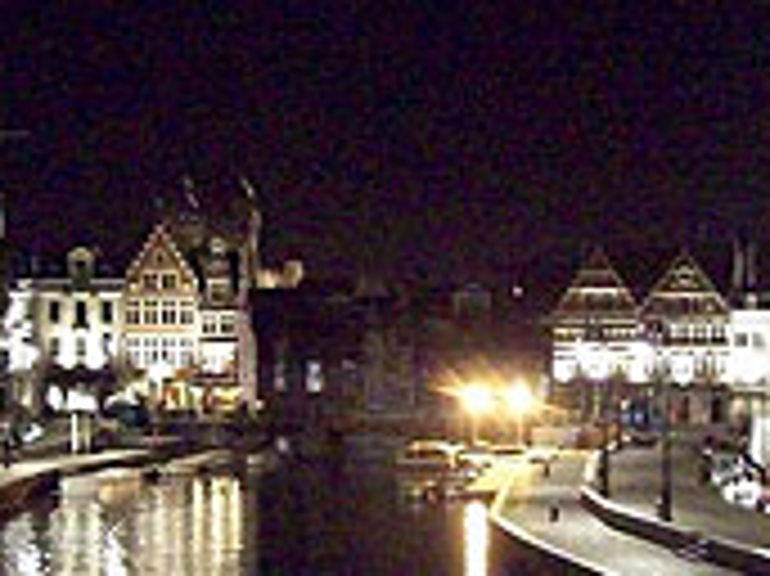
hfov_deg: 20.6
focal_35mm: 95
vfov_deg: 15.5
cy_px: 364
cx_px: 324
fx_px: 2112
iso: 1000
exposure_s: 1/8
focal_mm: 6
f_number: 2.7
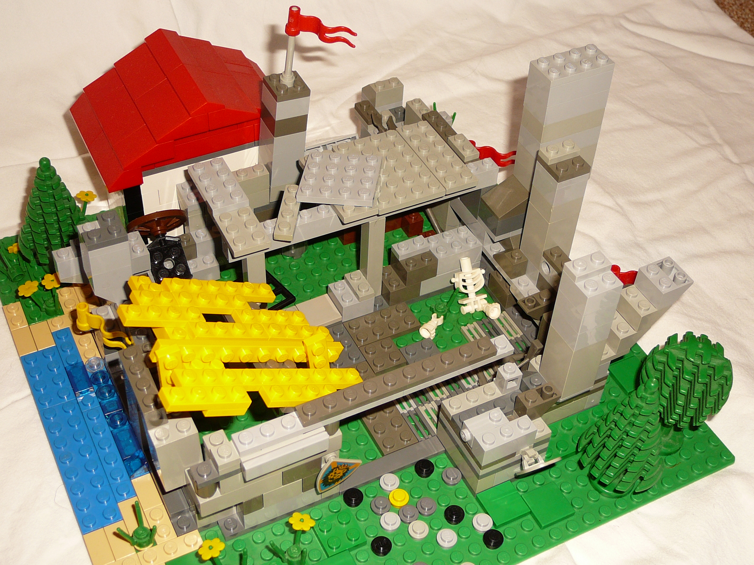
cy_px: 282
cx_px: 377
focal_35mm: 47
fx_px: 1024
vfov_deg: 30.9
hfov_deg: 40.4
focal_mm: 7
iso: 80
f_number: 3.3
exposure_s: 1/30
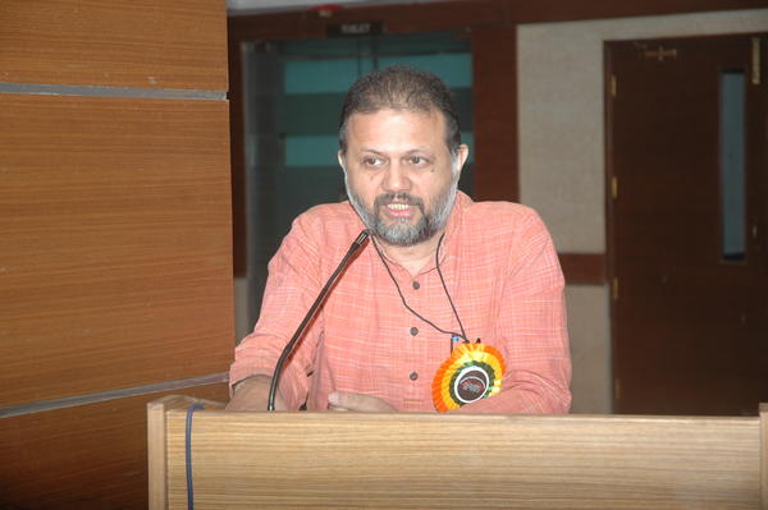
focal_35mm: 93
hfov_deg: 21.9
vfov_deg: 14.7
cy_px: 255
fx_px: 1982
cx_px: 384
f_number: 4.5
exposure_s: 1/60
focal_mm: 62
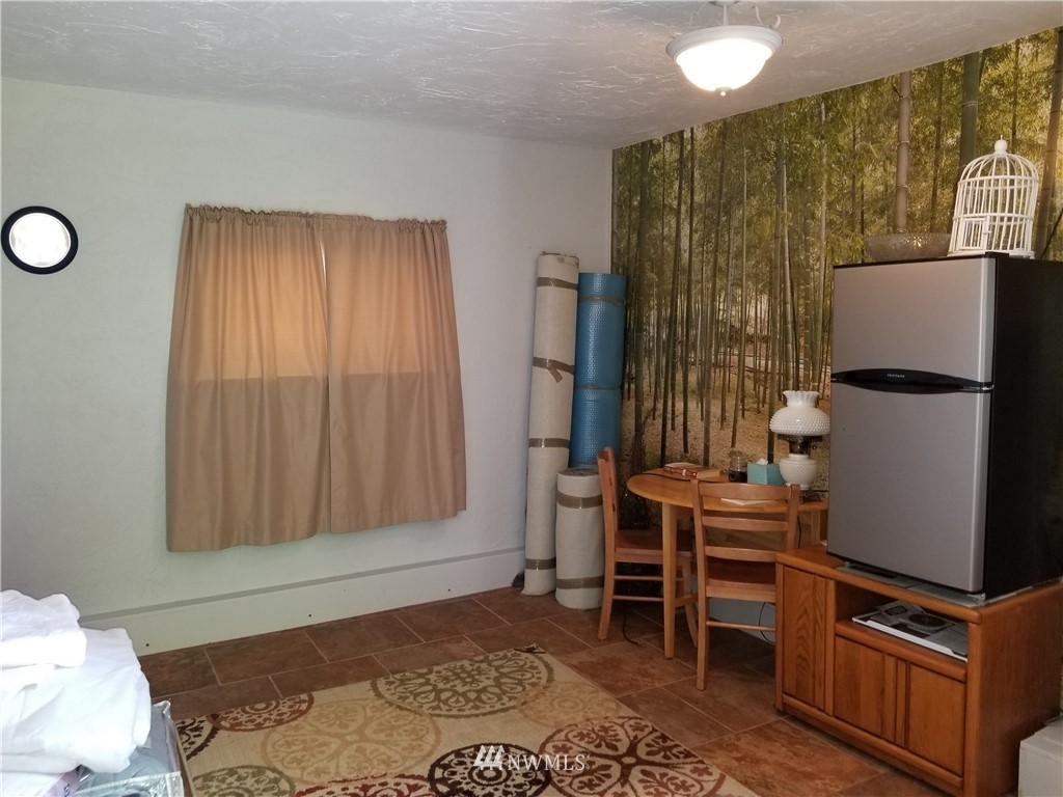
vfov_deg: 53.1
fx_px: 798
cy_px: 398
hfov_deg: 67.3
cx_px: 532
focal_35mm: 26
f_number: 1.7
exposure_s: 1/13
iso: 125
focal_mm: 4.3
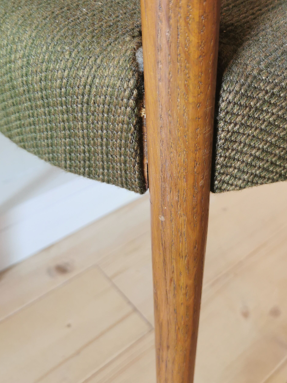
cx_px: 184
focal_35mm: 39
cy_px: 124
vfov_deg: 47.0
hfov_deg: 36.5
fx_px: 431
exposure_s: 1/50
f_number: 1.8
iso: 100
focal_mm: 5.58
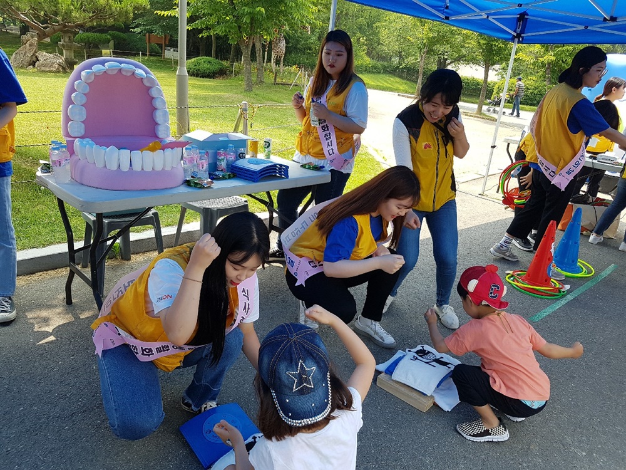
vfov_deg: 53.1
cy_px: 235
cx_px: 313
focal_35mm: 26
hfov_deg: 67.3
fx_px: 470
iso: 50
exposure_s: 1/667
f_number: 1.7
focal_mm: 4.2
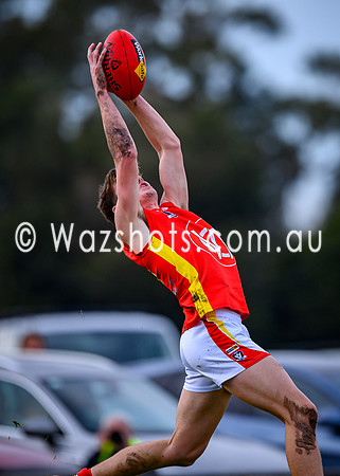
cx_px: 234
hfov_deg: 1.9
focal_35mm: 749
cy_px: 236
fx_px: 10139
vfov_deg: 2.7
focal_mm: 500
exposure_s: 1/1600
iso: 500
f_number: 4
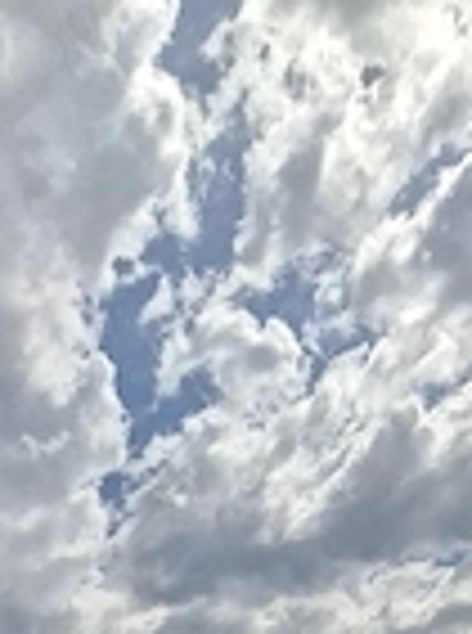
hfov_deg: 38.3
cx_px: 184
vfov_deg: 37.2
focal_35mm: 37
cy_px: 773
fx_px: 676
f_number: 2.2
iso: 40
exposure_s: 1/3333
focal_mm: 1.74
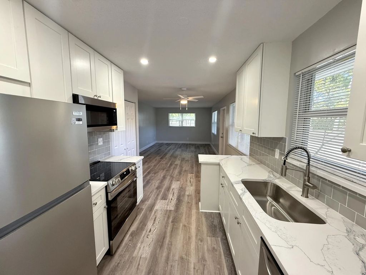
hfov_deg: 102.1
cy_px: 138
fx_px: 148
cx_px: 183
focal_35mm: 14
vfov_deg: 85.7
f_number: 2.2
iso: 160
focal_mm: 2.22
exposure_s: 1/120
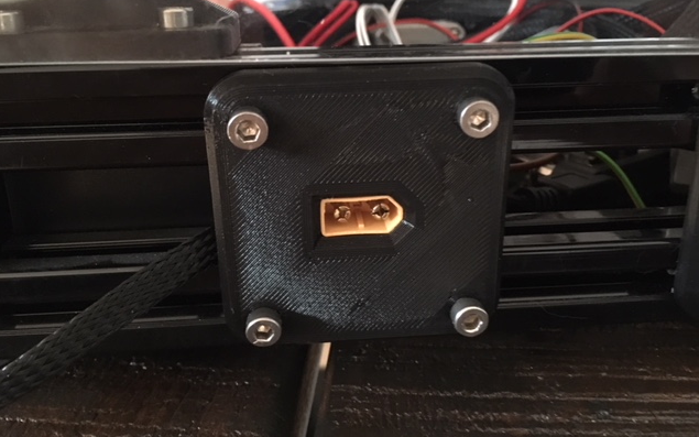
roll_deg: +2.0
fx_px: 591
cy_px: 182
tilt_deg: -18.6
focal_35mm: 31
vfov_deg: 40.5
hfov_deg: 61.2
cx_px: 348
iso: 640
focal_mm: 4.15
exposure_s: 1/17
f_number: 2.2
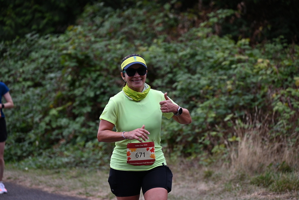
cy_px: 100
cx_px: 150
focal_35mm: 200
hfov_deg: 10.3
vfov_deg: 6.9
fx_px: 1661
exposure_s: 1/500
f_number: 6.3
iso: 400
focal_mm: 200
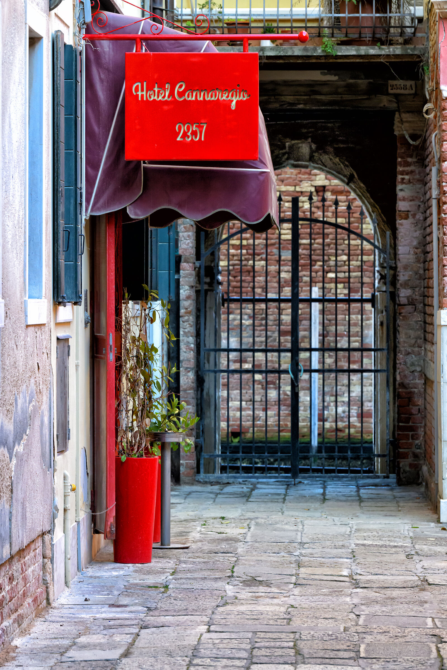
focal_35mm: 170
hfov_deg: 8.1
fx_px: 3166
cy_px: 335
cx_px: 224
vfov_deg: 12.1
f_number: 10
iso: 5000
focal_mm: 170
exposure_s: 1/200
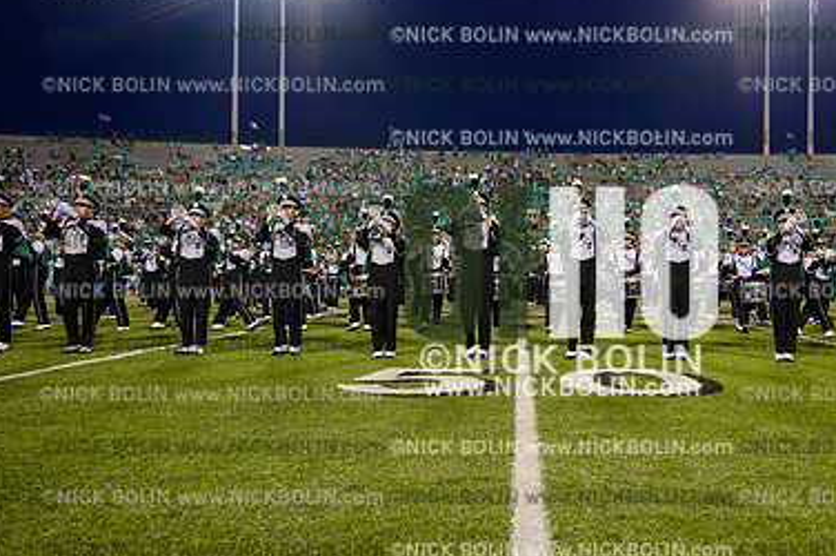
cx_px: 560
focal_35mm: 37
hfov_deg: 50.9
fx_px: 858
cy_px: 291
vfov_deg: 35.9
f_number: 4
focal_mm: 24
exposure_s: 1/500
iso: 3200
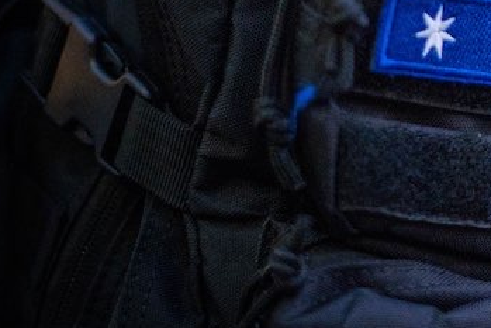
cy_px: -45
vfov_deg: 10.5
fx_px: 1760
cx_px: 581
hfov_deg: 15.3
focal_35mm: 129
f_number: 1.8
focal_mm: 50
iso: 3200
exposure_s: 1/100
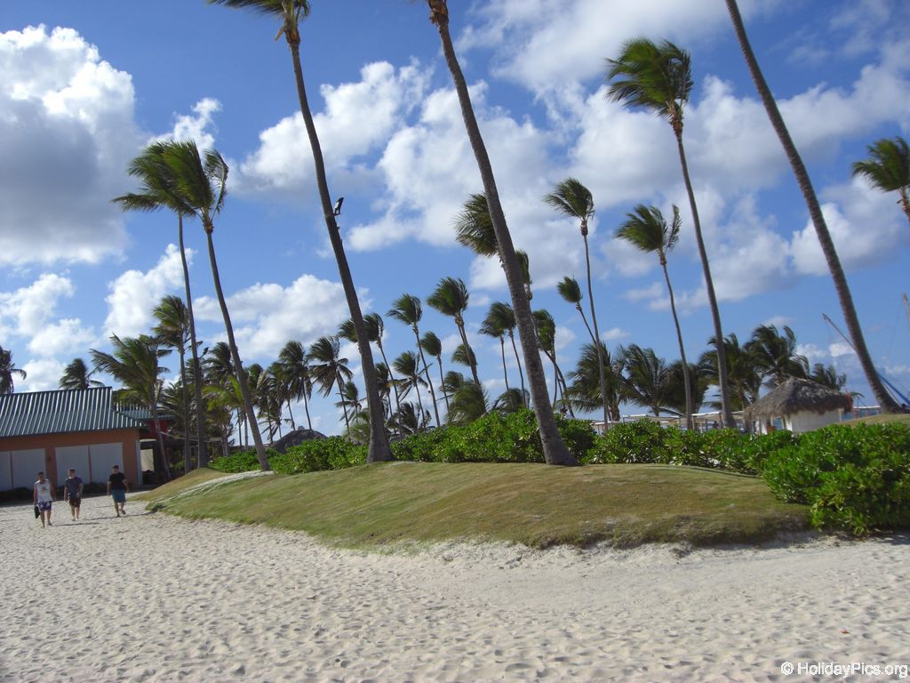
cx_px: 455
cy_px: 342
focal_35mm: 38
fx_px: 999
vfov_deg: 37.7
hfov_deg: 49.0
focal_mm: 6.2
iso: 64
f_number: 8
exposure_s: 1/250
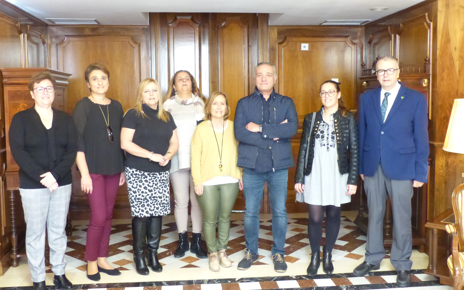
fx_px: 468
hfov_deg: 52.7
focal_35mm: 37
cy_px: 132
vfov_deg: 34.4
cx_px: 229
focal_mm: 6
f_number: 2.8
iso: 800
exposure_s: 1/50
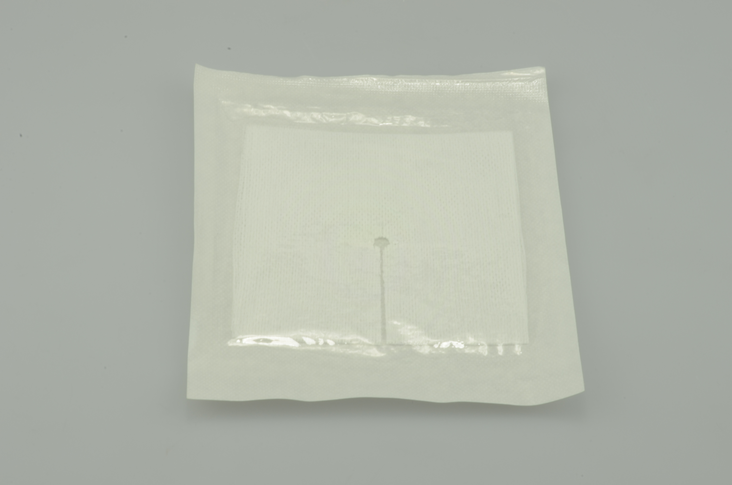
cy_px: 242
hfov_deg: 19.5
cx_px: 366
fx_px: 2131
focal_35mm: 105
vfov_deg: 13.0
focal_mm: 70
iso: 100
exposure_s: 1/3
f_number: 32
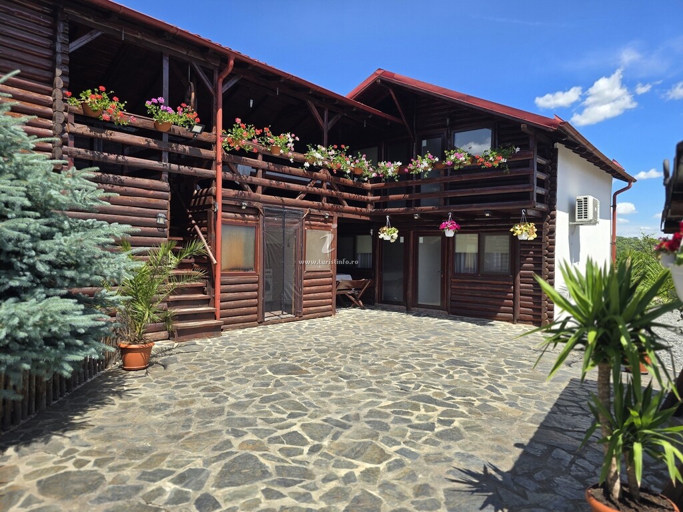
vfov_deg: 58.9
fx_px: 454
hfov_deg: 73.9
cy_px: 256
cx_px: 342
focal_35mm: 23
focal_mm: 6.3
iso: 12
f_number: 1.7
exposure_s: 1/450
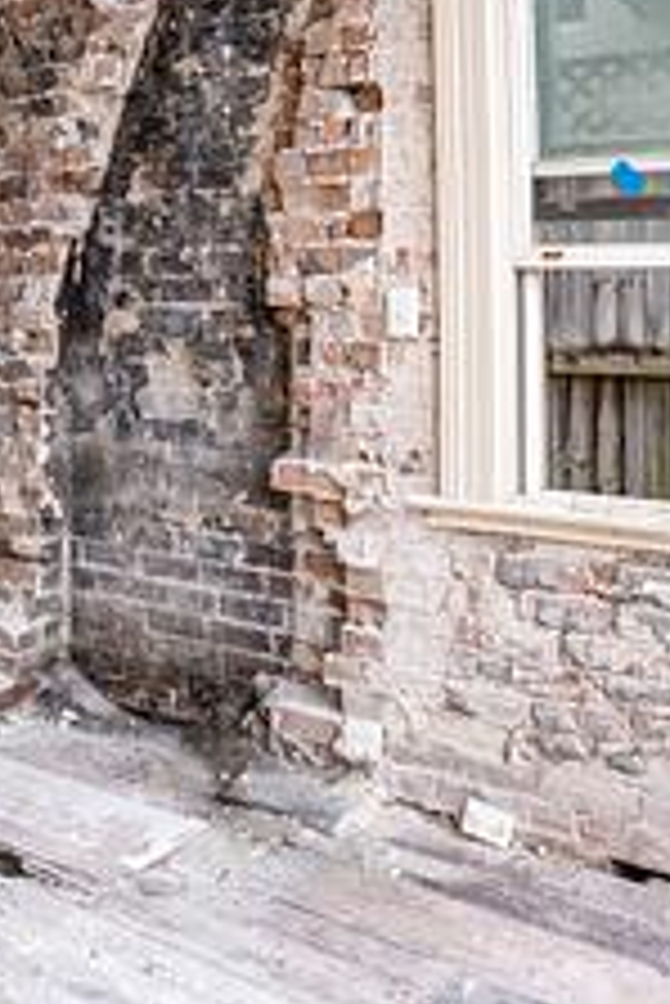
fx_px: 1198
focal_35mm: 43
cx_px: 133
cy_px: 185
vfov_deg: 43.1
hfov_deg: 30.5
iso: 1000
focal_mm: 24
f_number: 5
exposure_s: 1/400
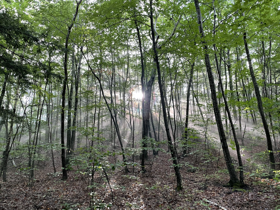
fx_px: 210
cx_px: 140
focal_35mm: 26
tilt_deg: +14.7
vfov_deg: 53.1
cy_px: 105
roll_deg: -2.9
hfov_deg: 67.3
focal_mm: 4.2
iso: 125
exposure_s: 1/83
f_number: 1.6
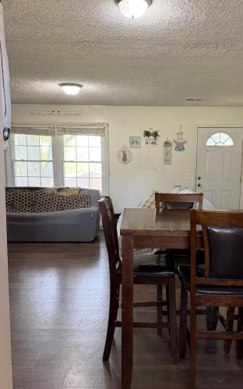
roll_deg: -0.4
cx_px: 151
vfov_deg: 56.4
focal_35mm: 34
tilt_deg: -9.3
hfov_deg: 37.1
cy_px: 227
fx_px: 360
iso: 320
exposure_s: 1/60
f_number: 1.78
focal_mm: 6.76
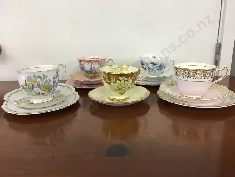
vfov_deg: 48.2
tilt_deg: -14.3
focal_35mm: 29
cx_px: 118
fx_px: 197
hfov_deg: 61.7
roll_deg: +2.0
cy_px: 88
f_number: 2.2
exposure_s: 1/17
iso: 40
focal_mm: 4.15
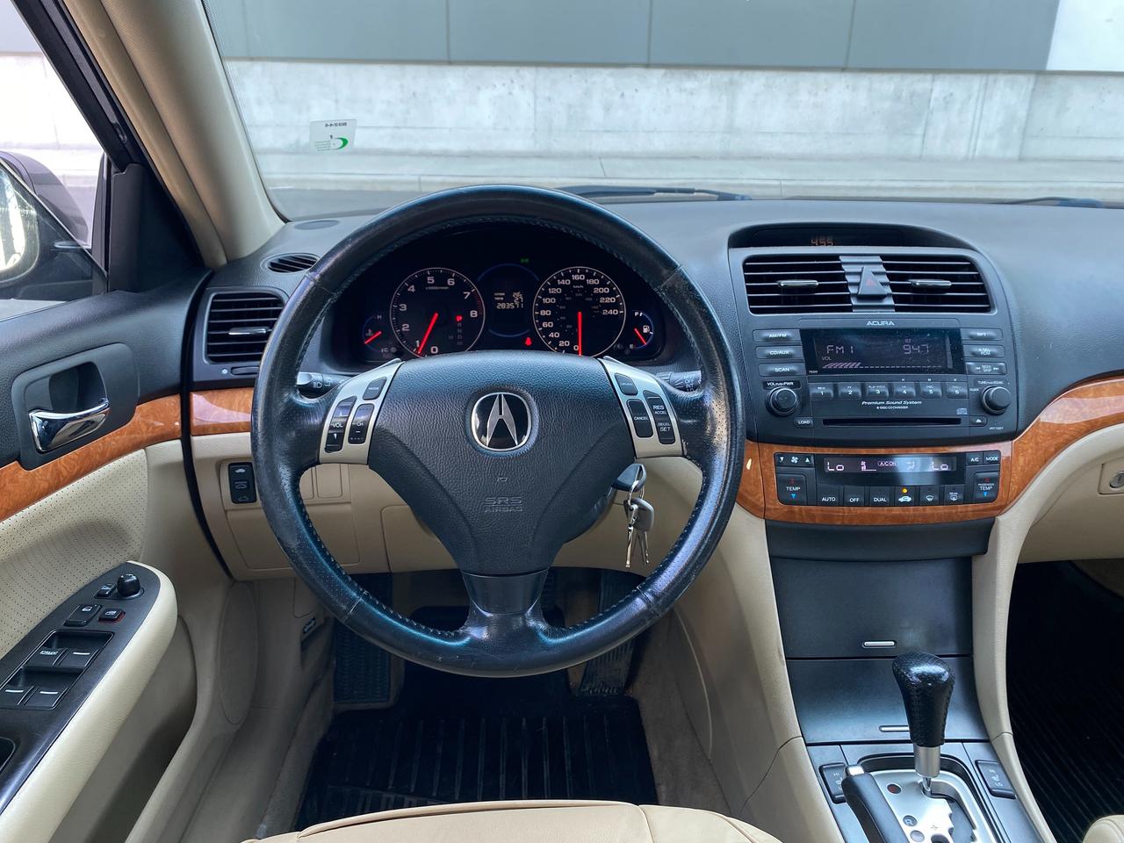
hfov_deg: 67.3
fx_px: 844
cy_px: 422
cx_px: 562
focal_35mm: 26
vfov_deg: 53.1
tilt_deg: -21.1
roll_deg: -0.7
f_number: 1.8
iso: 100
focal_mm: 4.25
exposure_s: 1/121
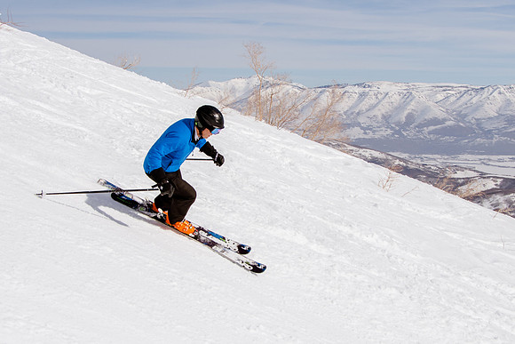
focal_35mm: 65
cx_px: 268
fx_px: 933
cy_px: 173
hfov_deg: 30.8
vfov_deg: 20.9
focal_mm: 32
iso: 200
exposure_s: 1/2000
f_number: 8
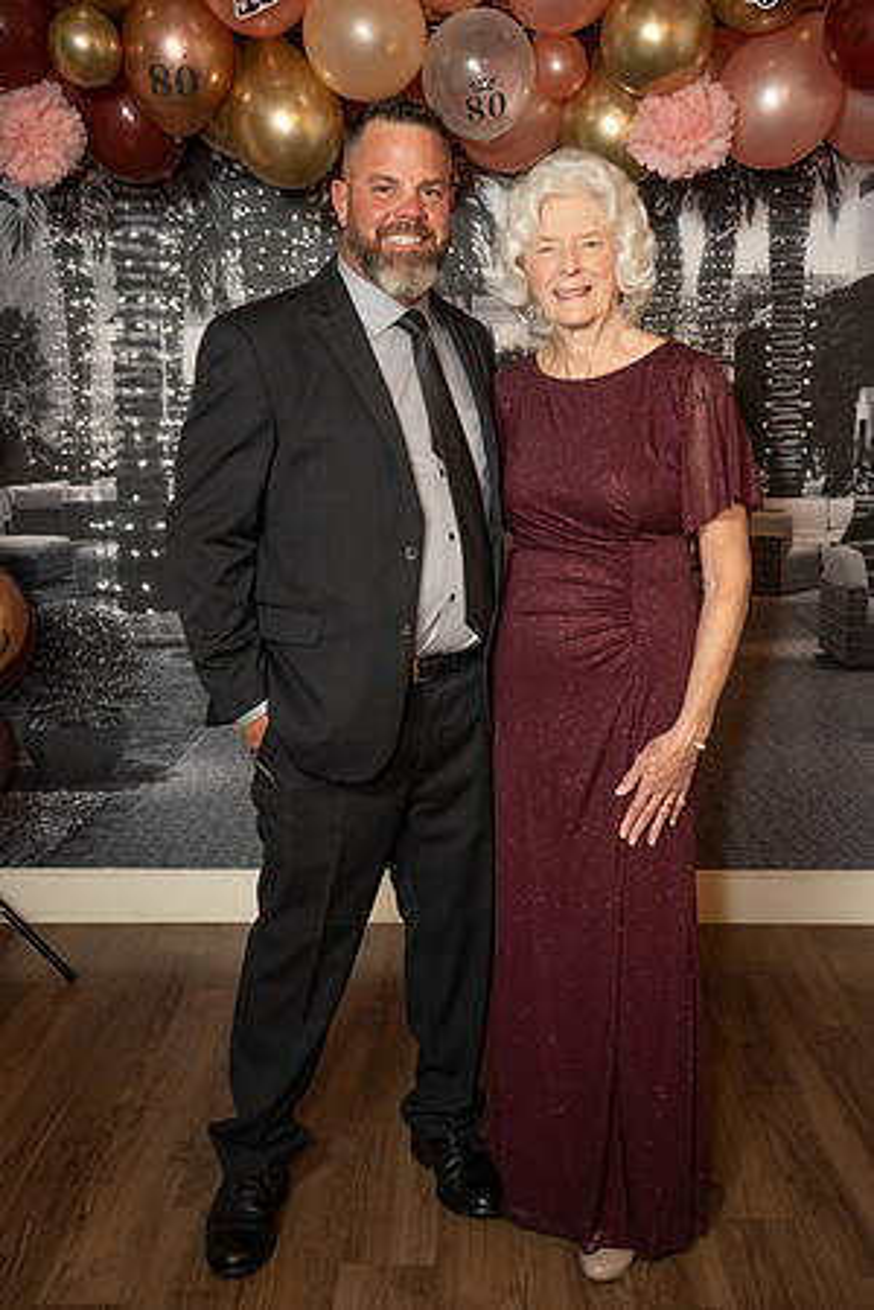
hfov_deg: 32.7
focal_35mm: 41
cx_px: 437
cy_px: 655
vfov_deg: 47.5
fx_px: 1489
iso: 1000
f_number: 2.8
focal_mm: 40.9
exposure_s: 1/160
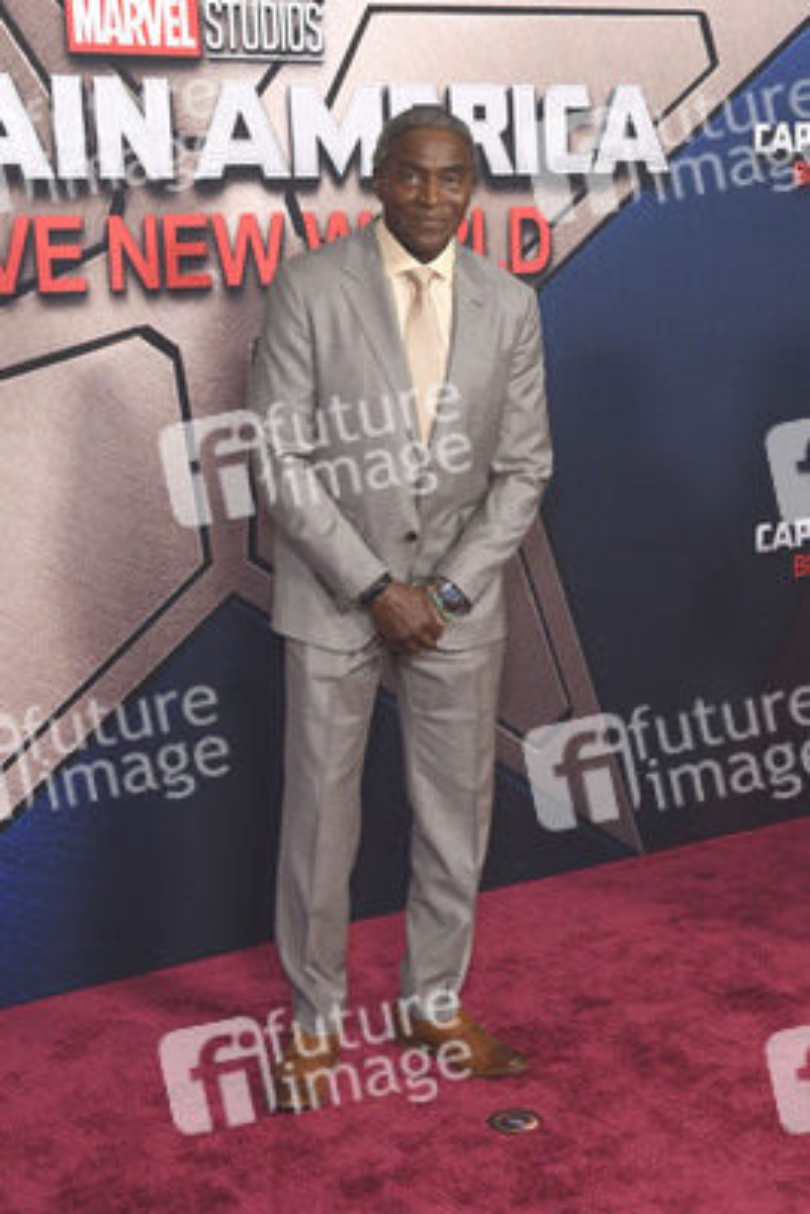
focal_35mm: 50
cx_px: 405
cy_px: 607
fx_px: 1686
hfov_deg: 27.0
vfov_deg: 39.6
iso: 1250
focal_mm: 50
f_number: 5.6
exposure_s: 1/250
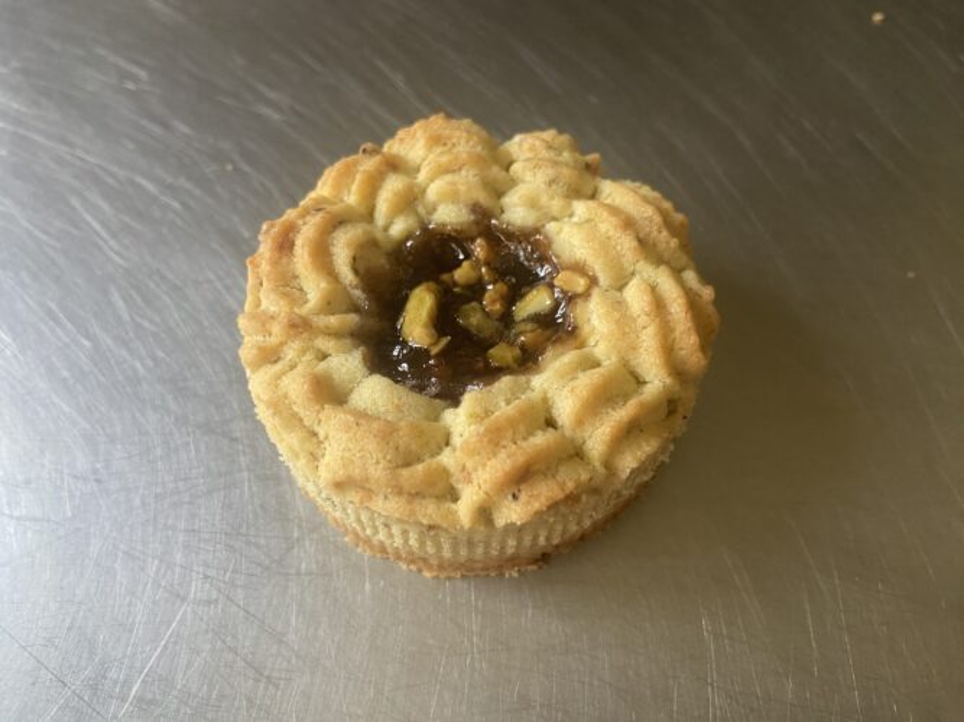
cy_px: 361
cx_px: 482
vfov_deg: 54.9
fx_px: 696
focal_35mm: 25
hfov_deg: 69.4
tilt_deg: -63.4
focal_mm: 4.25
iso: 125
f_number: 1.8
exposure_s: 1/93
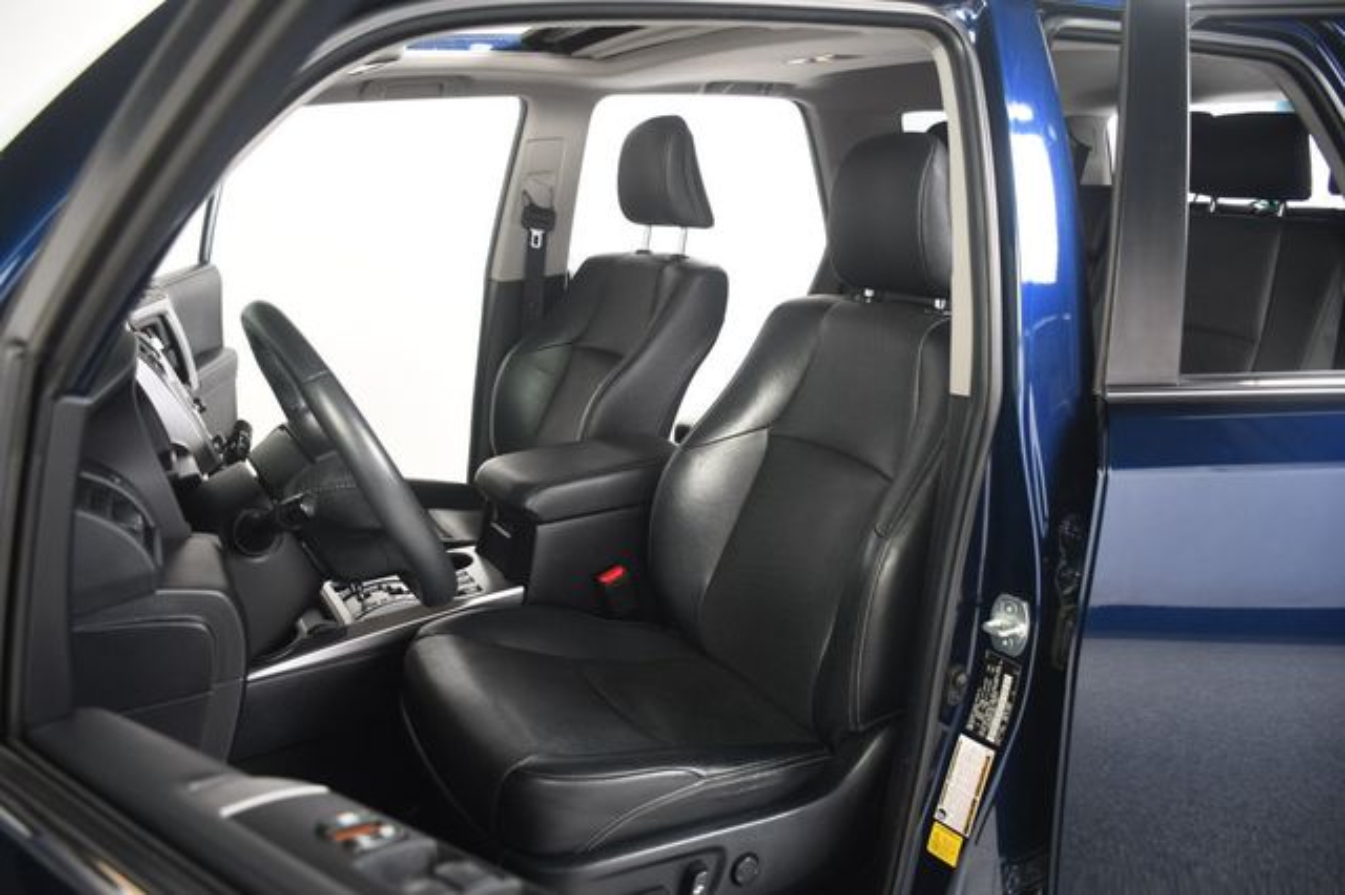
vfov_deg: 47.9
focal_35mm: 27
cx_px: 672
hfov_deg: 67.4
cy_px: 448
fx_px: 1008
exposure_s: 1/160
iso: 100
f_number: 3.5
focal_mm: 18
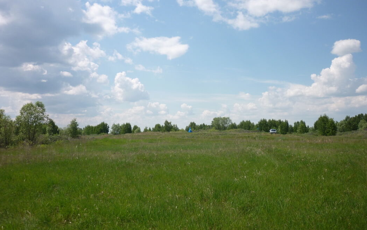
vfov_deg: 35.3
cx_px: 181
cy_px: 114
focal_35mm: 36
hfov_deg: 54.0
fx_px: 360
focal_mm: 5.5
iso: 80
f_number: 8
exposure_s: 1/250
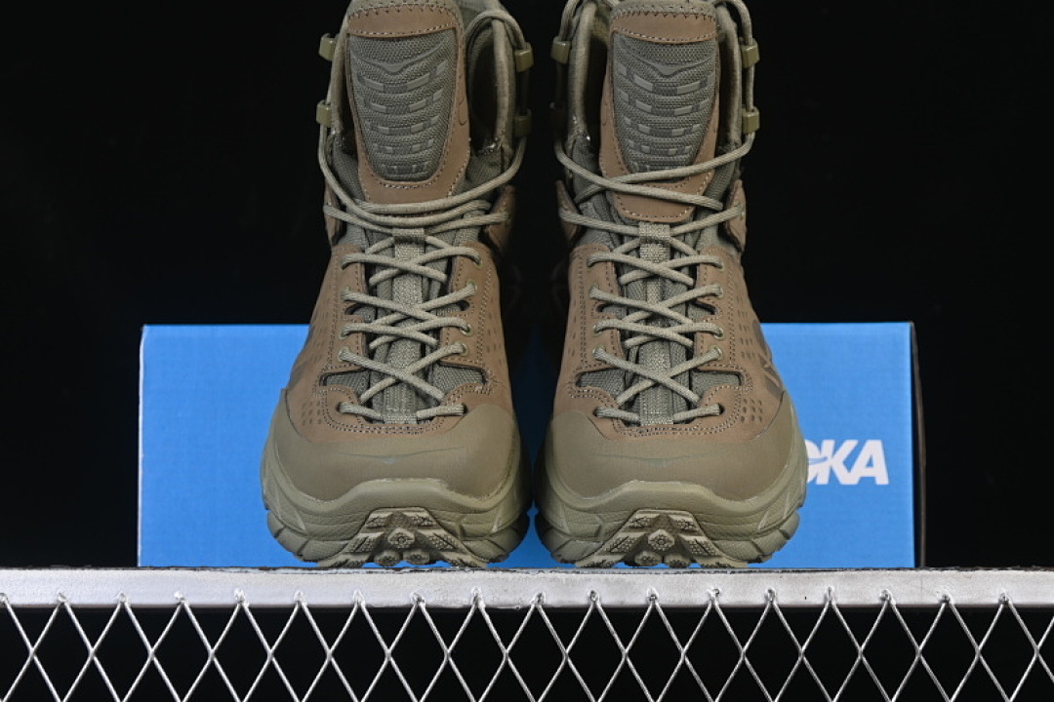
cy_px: 351
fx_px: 2196
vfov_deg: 18.2
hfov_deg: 27.0
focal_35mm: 75
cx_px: 527
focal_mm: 50
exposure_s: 1/50
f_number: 6.3
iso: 160
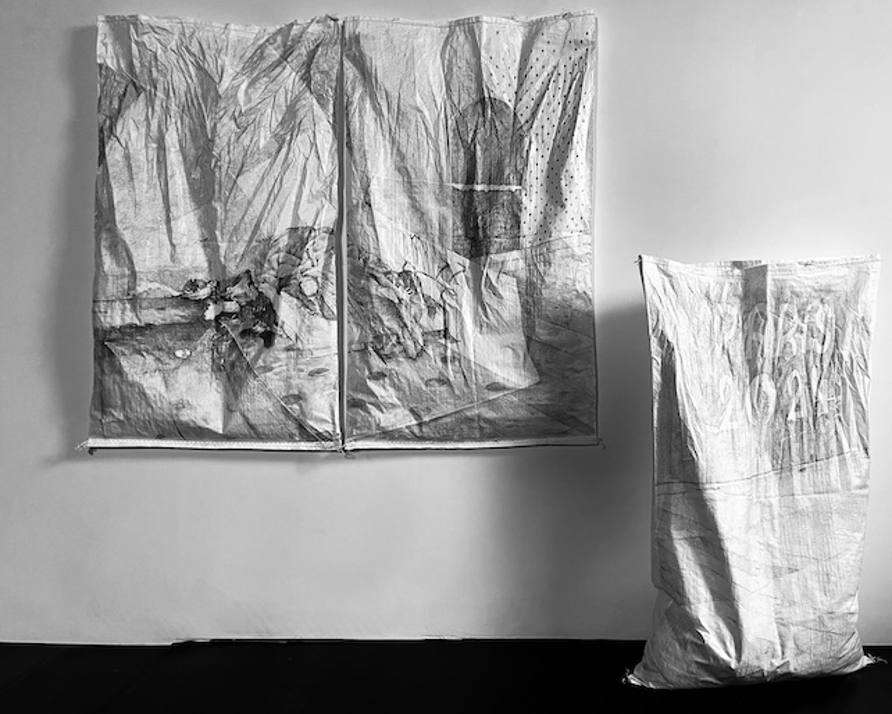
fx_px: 739
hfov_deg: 62.1
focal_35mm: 28
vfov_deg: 51.6
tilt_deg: -3.0
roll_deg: +0.4
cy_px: 362
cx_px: 484
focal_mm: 5.1
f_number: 1.6
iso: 400
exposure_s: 1/60
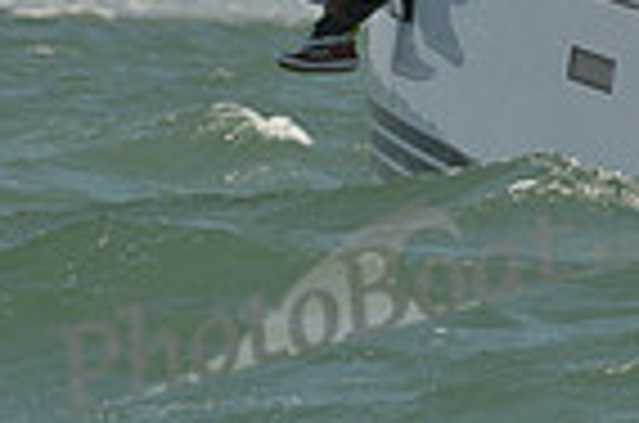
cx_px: 927
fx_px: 15957
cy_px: 2
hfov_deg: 2.3
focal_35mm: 901
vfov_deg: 1.5
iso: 280
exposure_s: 1/1250
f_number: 8
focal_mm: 220
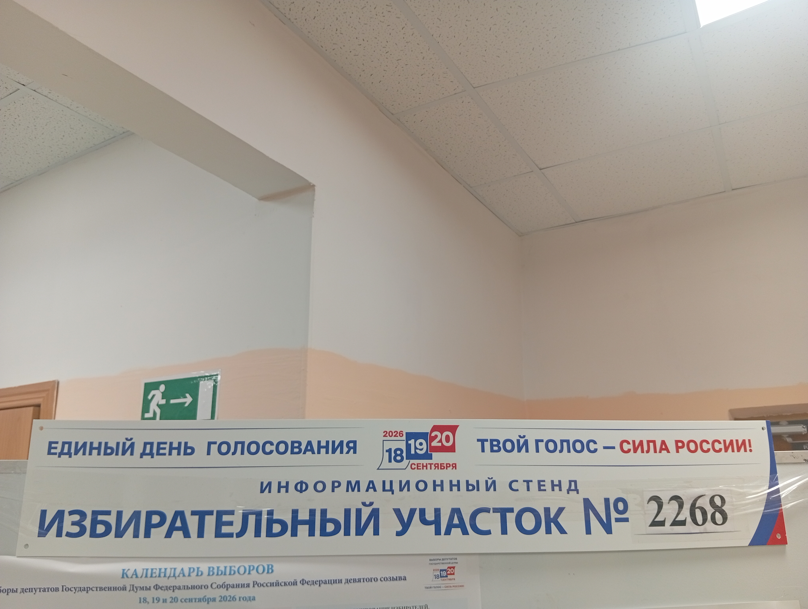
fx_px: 608
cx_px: 404
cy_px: 304
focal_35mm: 26
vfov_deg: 53.2
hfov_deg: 67.2
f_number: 1.8
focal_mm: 3.96
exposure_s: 1/33.3
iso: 262
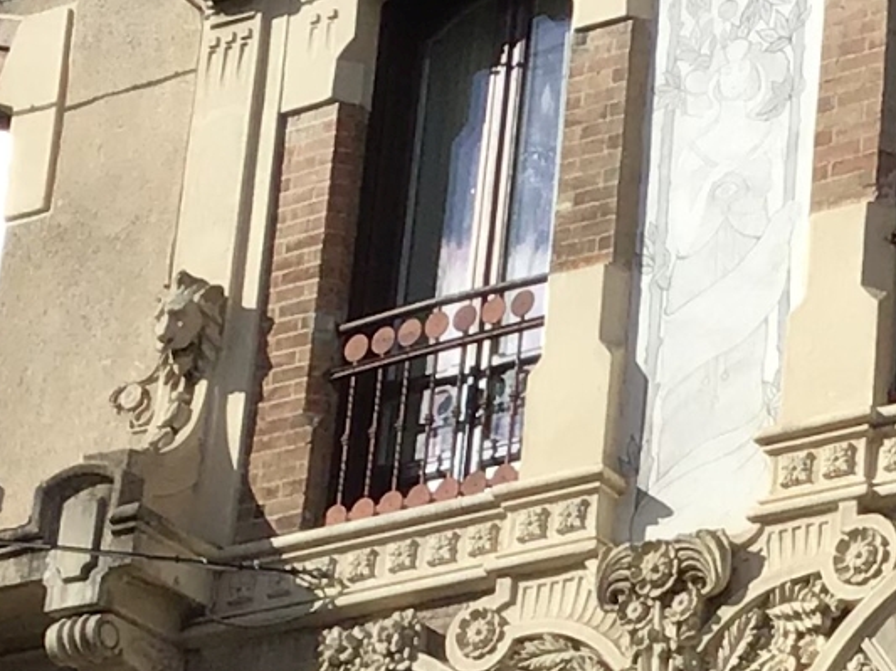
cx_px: 881
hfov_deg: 12.0
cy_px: 750
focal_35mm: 163
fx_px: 4216
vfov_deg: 9.0
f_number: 2.4
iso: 25
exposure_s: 1/1942
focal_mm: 3.3
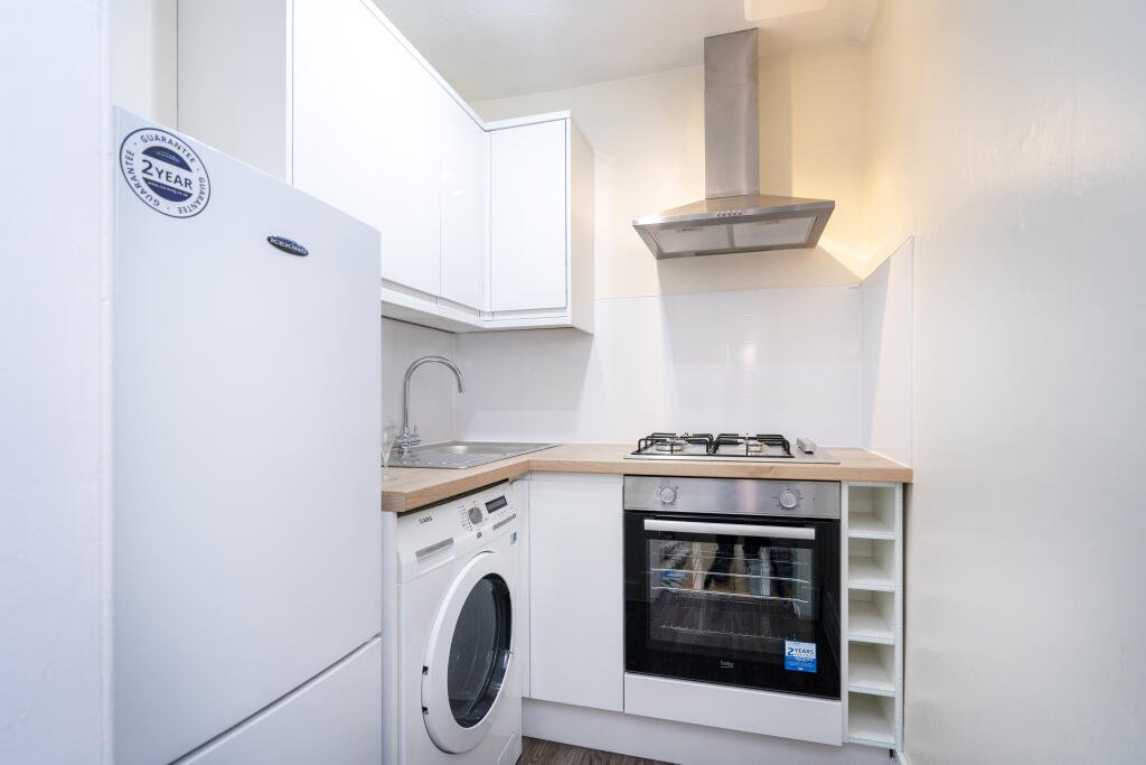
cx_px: 573
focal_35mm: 16
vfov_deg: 73.8
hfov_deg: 96.7
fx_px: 509
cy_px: 382
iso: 400
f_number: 5.6
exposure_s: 1/50
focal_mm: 16
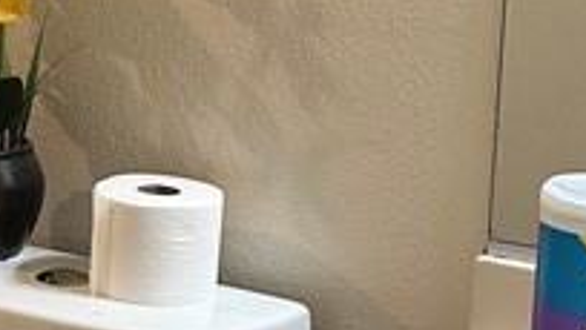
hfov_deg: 16.2
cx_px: 92
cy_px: 106
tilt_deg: -12.5
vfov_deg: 9.3
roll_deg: -3.0
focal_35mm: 131
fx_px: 2037
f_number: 1.78
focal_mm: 6.86
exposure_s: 1/60
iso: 200
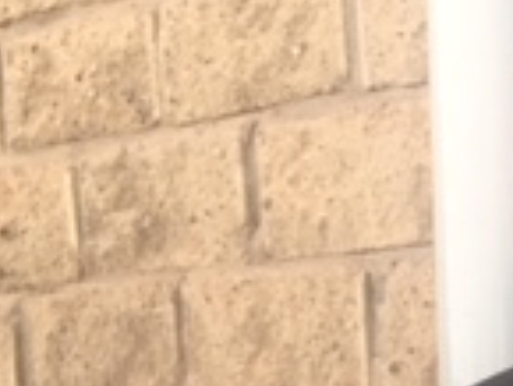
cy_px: 361
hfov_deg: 14.4
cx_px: 757
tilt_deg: -1.0
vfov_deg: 11.5
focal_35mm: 128
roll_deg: +1.9
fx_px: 1898
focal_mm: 4.15
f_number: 2.2
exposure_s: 1/610
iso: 25
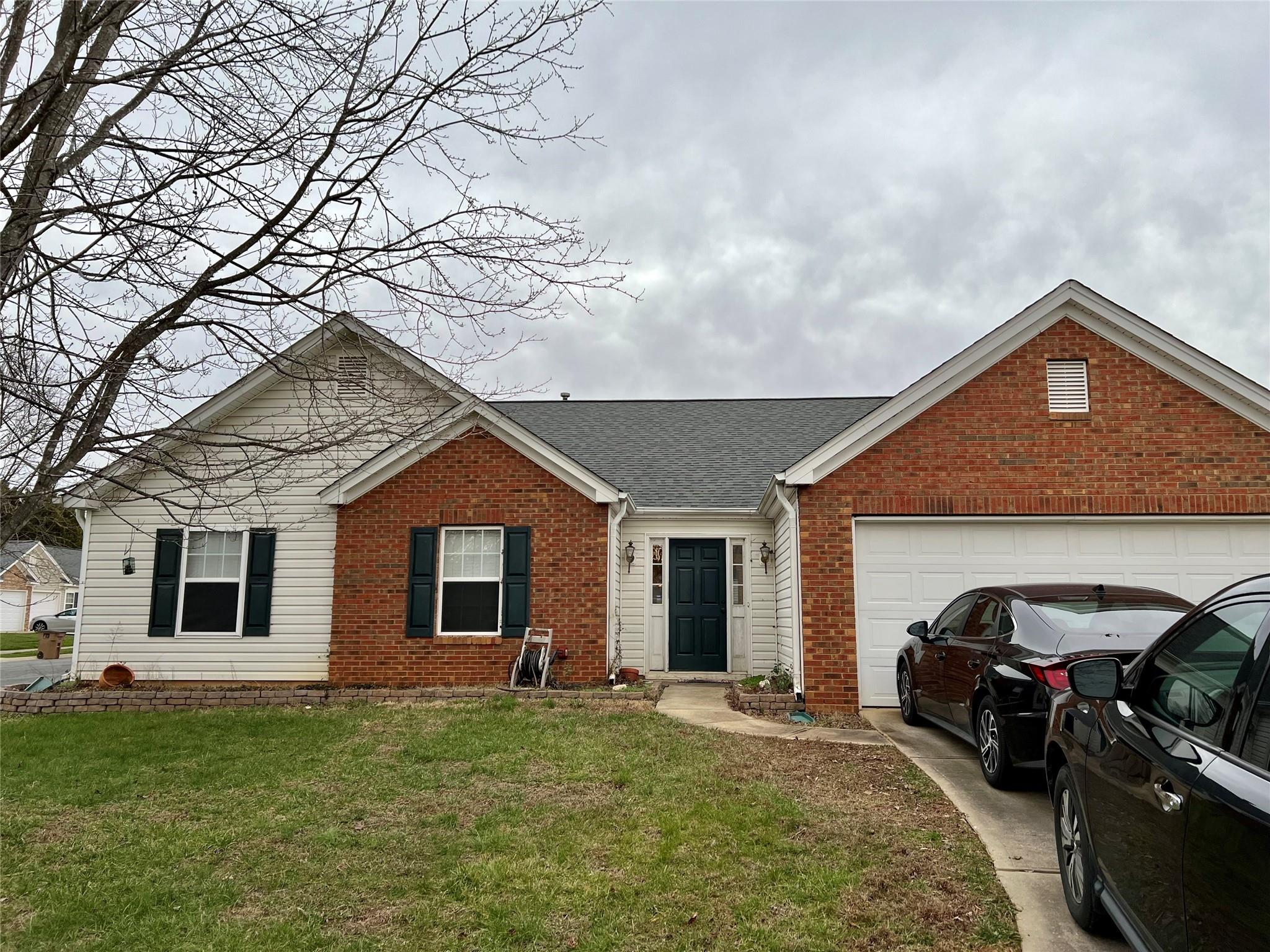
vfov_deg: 53.1
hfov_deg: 67.3
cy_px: 476
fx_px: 954
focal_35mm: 26
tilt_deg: +8.3
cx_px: 635
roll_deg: -0.9
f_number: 1.5
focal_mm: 5.7
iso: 32
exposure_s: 1/128
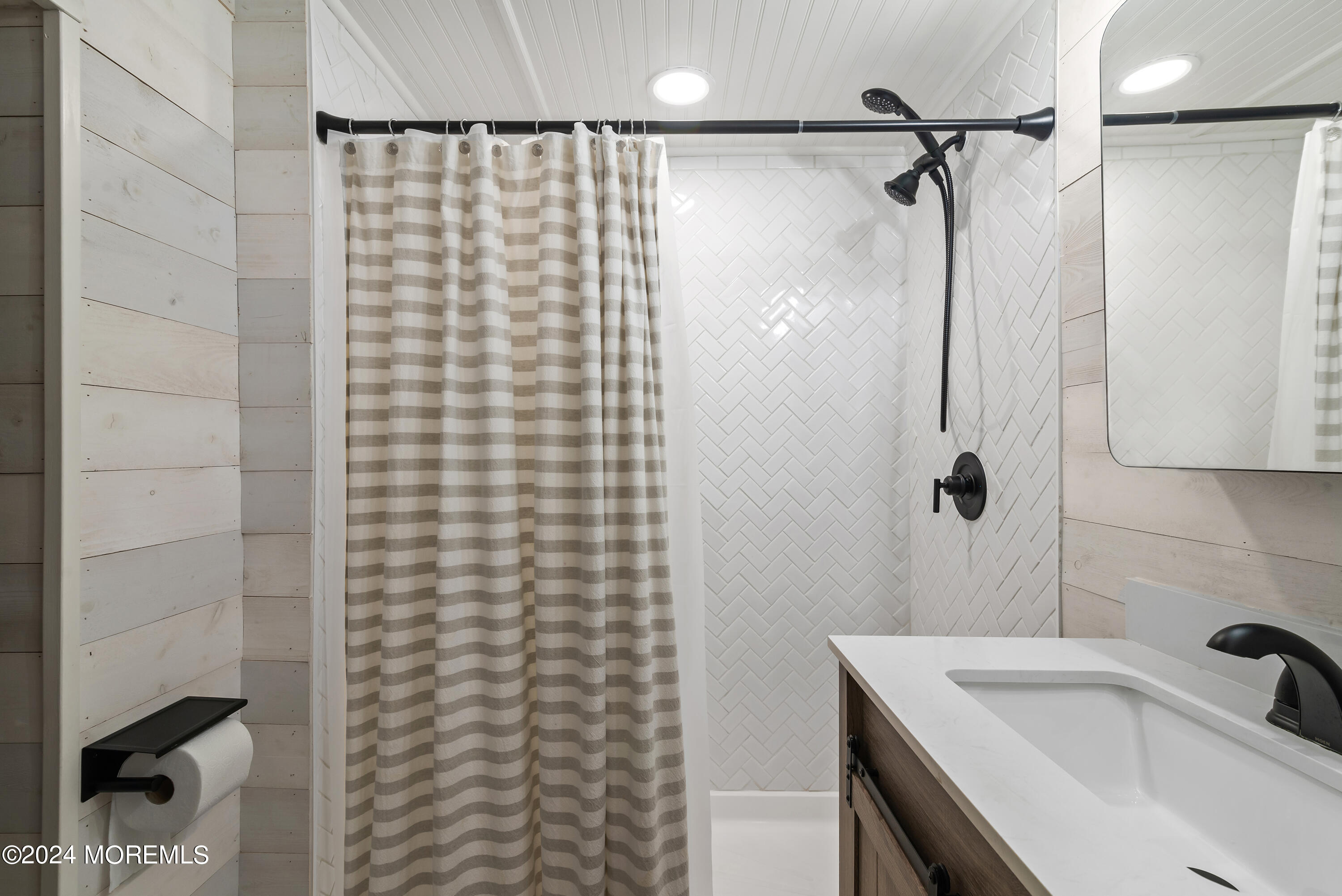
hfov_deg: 96.7
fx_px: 597
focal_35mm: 16
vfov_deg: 73.8
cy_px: 448
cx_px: 671
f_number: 8
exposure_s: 1/20
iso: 400
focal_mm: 16
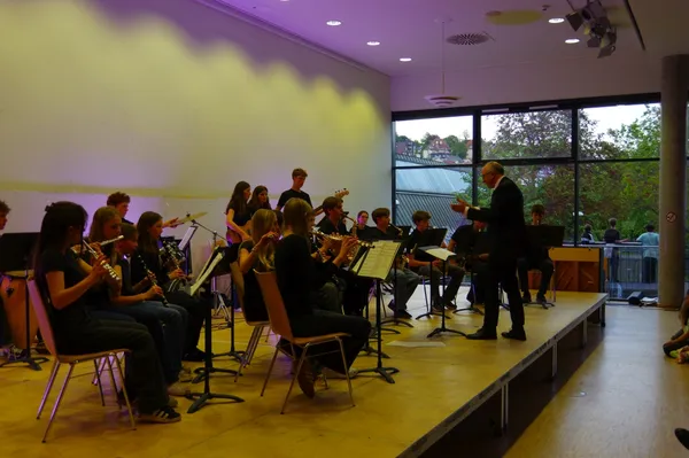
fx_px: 688
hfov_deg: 53.2
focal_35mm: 36
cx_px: 344
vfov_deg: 36.8
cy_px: 229
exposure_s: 1/80
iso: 400
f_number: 4.5
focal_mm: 24
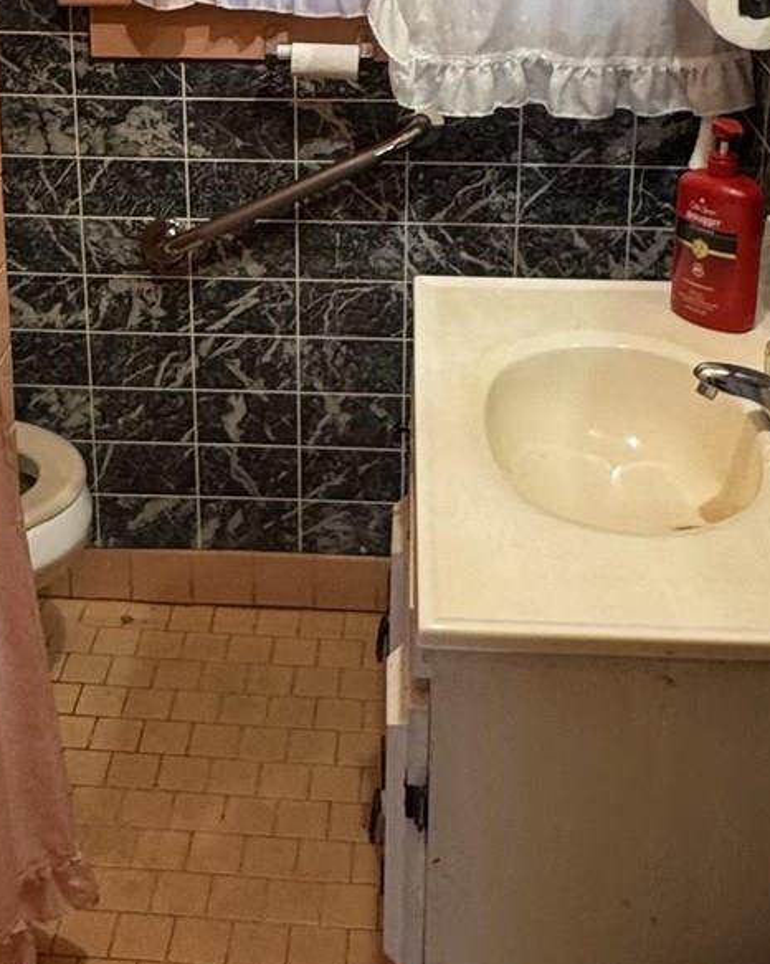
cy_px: 142
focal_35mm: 54
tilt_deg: -18.8
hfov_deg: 28.0
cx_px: 292
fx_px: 1539
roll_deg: +1.2
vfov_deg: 33.4
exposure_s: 1/60
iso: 200
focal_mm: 2.22
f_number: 2.2
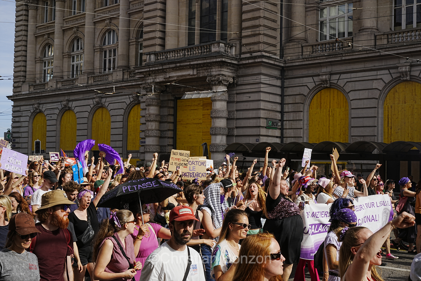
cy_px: 140
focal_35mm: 48
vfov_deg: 28.1
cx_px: 210
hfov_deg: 41.1
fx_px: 561
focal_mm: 48
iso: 100
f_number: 13
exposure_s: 1/200
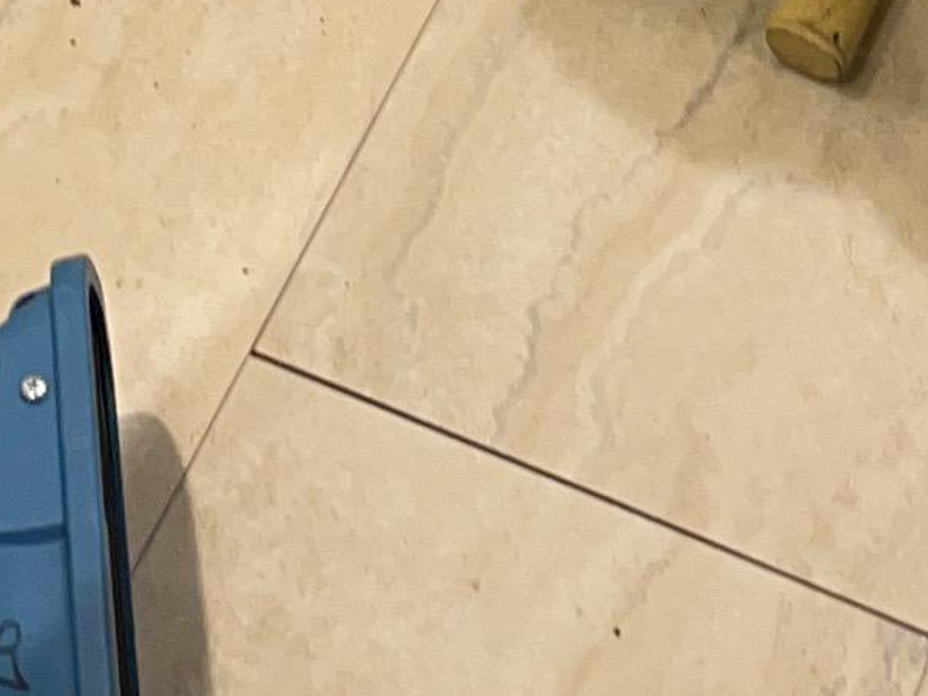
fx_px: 4719
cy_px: -1081
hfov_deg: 11.1
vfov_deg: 7.7
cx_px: 883
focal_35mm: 176
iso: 64
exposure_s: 1/30
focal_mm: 4.2
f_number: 1.6
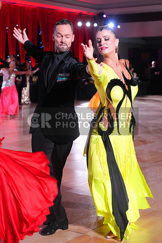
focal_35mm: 70
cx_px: 81
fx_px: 472
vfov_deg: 28.8
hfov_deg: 19.5
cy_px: 122
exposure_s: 1/250
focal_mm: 70
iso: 4000
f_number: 5
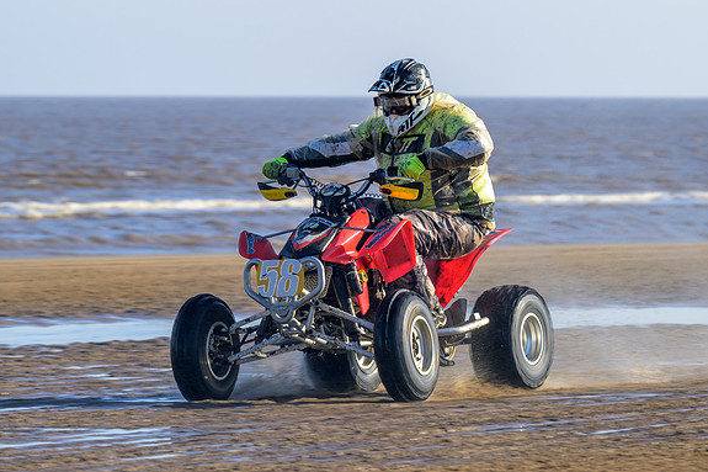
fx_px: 6586
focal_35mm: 335
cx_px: 392
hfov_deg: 6.2
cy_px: 259
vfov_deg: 4.1
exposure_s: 1/320
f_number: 7.1
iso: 110
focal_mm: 200
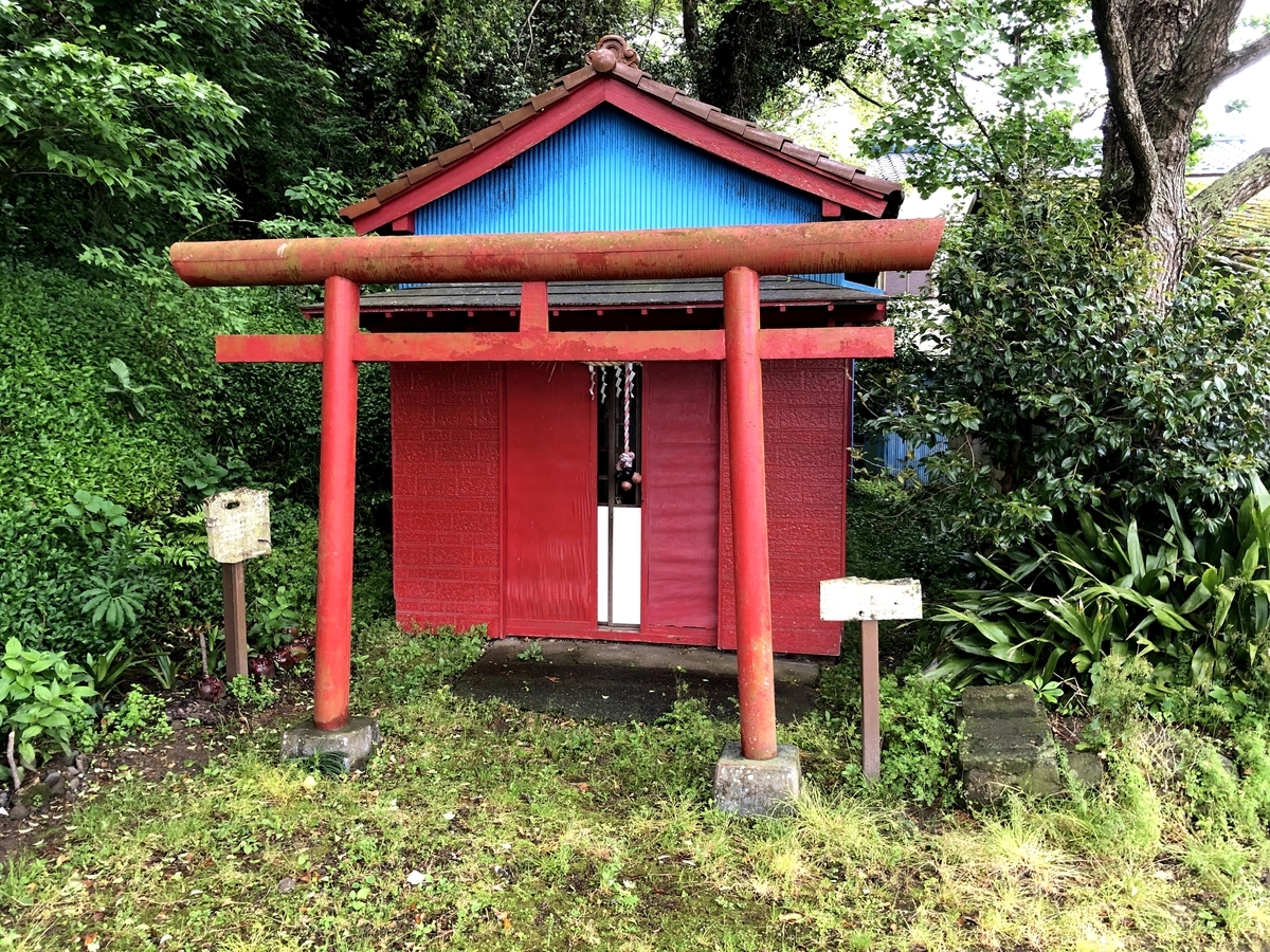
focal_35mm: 28
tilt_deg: -3.3
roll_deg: +1.2
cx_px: 635
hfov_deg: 63.4
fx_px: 1027
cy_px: 476
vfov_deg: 49.7
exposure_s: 1/20
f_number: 1.8
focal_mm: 4
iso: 40
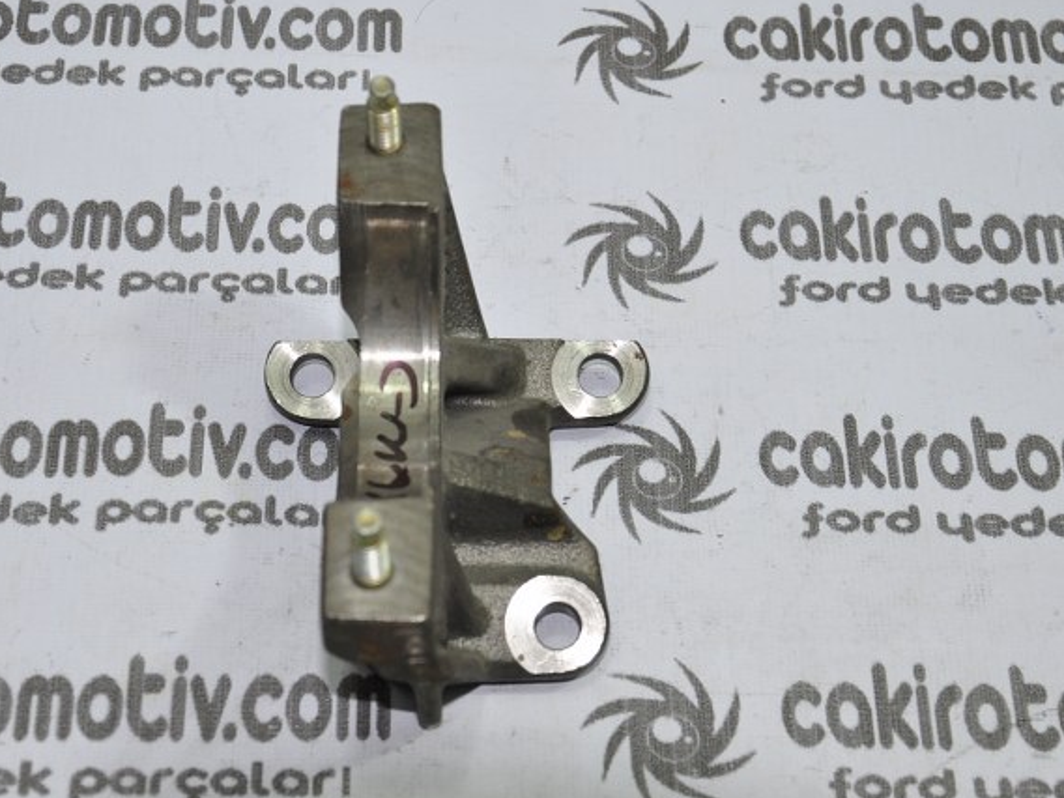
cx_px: 503
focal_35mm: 80
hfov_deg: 24.5
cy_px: 327
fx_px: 2452
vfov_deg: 18.5
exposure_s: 1/50
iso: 200
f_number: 5.6
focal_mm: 35
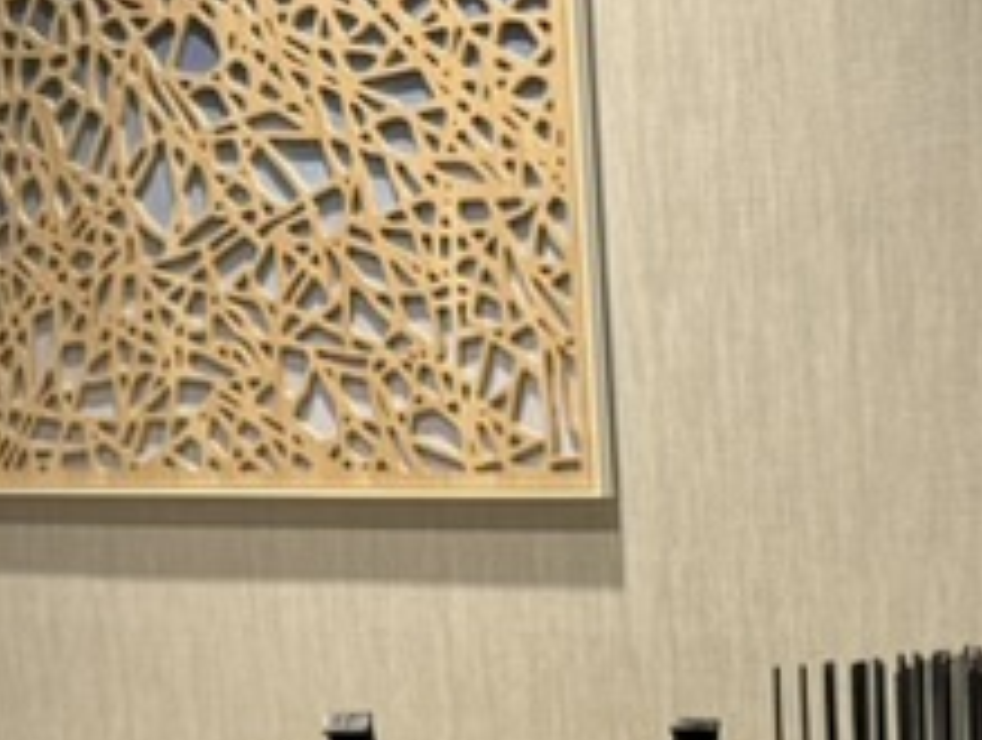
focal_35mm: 112
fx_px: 3182
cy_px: 1206
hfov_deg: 16.9
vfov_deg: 12.4
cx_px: 1103
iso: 160
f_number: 1.78
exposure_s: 1/60
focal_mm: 6.76
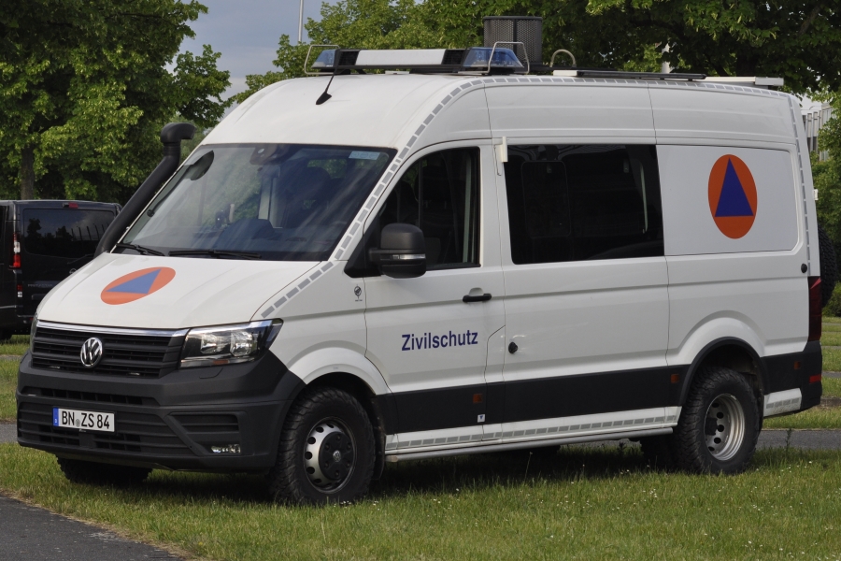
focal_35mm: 105
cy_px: 280
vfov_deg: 13.0
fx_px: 2453
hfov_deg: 19.5
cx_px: 420
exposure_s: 1/800
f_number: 7.1
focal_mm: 70
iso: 500
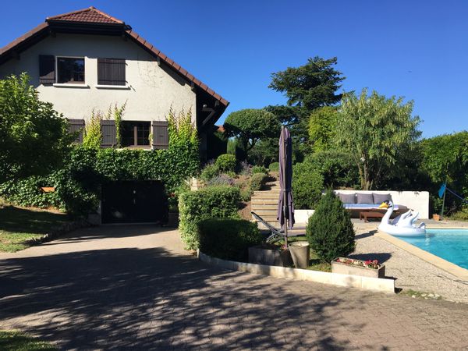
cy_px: 176
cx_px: 234
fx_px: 392
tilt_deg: -1.4
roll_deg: +0.4
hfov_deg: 61.7
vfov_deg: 48.2
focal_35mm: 29
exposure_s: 1/1282
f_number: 2.2
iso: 25
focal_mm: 4.15
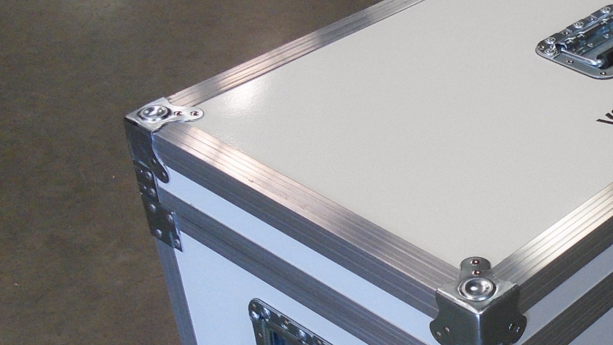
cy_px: 277
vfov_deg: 17.3
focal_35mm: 69
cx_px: 618
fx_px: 1122
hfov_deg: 28.6
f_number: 3.2
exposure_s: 1/60
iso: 200
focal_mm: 4.6
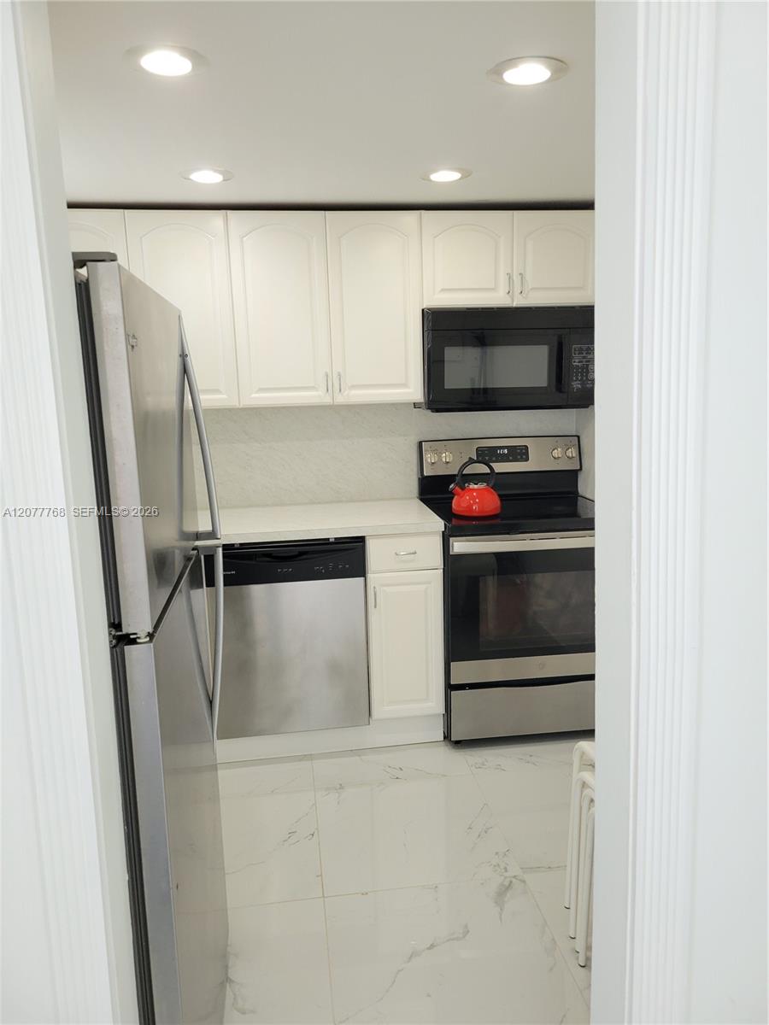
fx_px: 770
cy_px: 512
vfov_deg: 67.3
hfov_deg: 53.1
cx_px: 384
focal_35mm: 26
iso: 250
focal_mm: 5.4
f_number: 1.8
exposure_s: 1/120
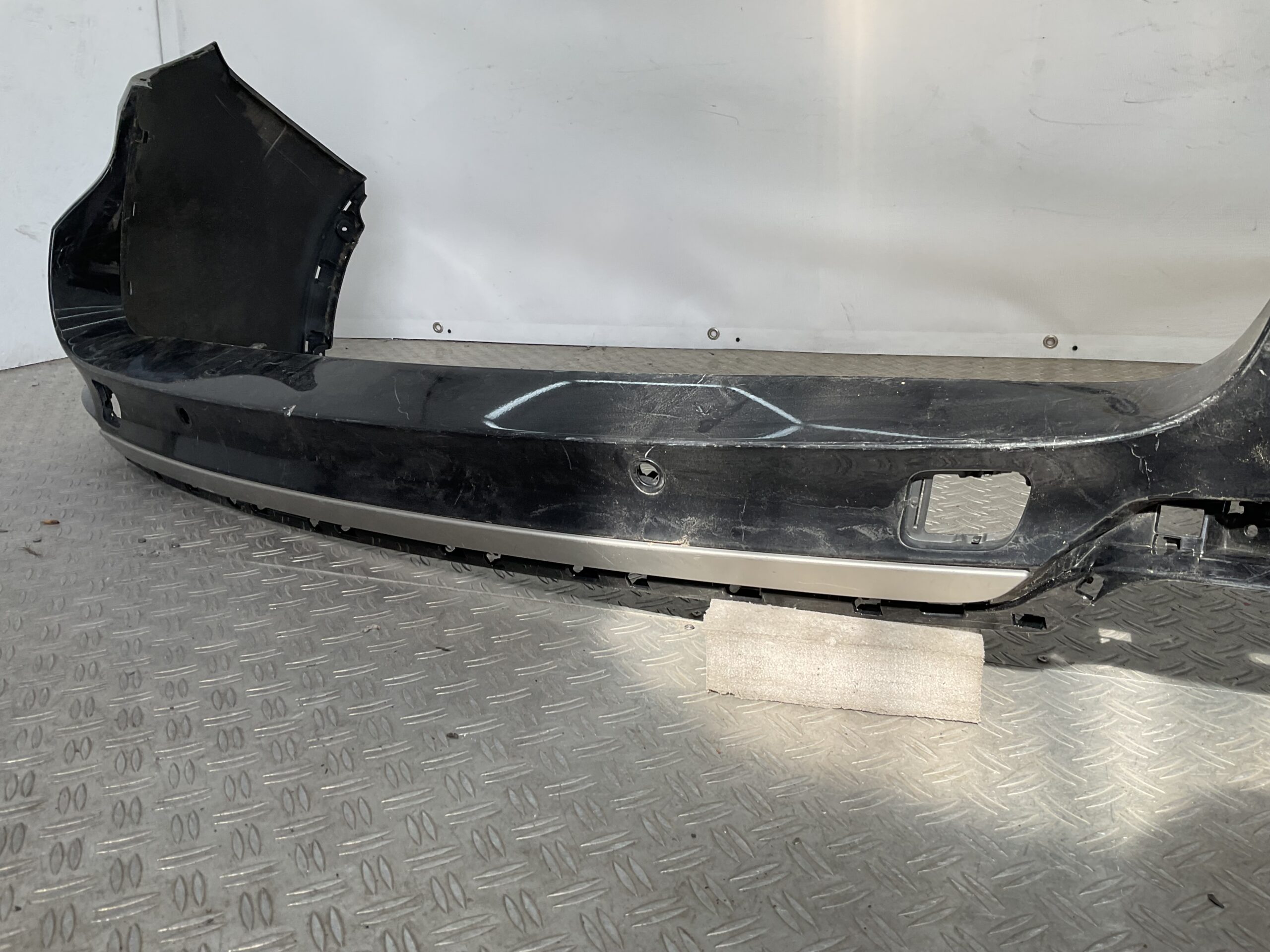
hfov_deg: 61.7
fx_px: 1064
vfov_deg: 48.2
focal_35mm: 29
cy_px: 476
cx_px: 635
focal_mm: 3
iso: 16
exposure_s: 1/327
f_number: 1.8
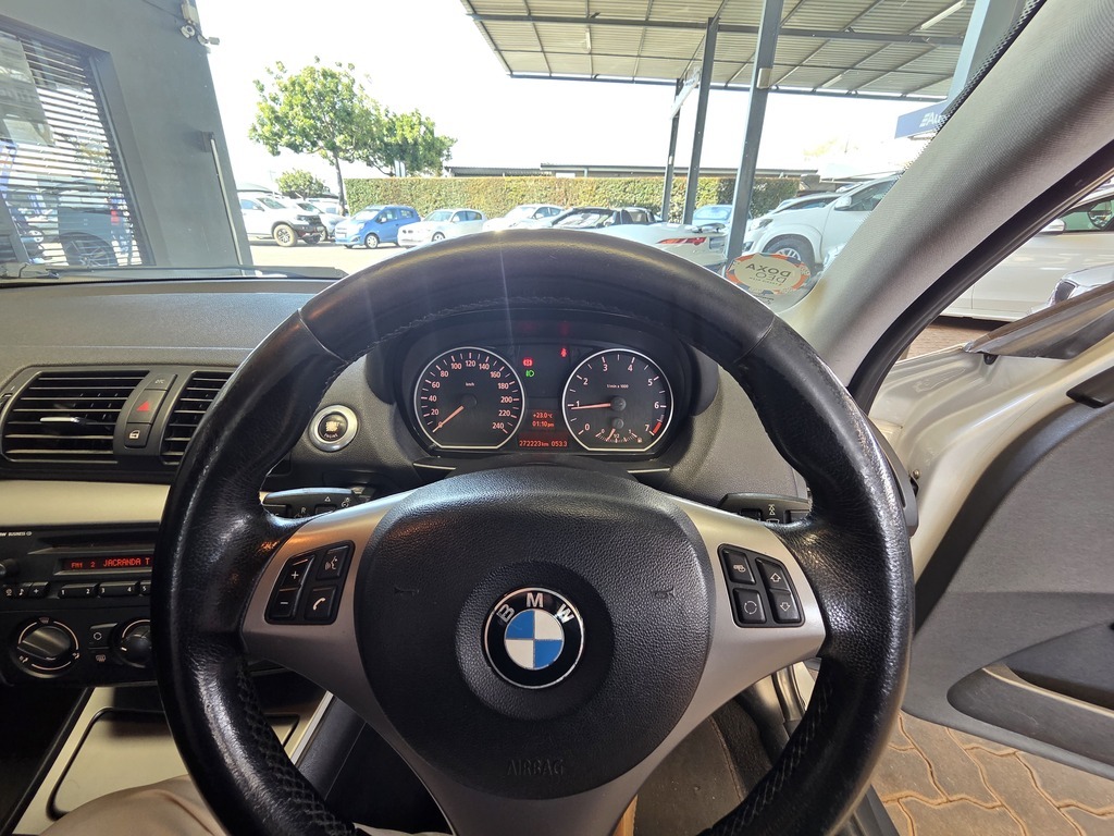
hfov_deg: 106.2
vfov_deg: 89.9
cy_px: 418
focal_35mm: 13
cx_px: 557
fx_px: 418
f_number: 2.2
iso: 160
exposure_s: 1/50
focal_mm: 2.2
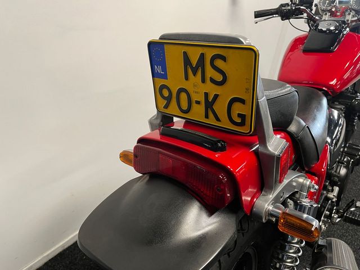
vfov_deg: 53.1
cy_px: 135
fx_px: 270
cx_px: 180
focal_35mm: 26
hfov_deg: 67.3
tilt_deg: -31.5
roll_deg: -5.6
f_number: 1.6
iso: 100
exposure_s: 1/50
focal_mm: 5.1
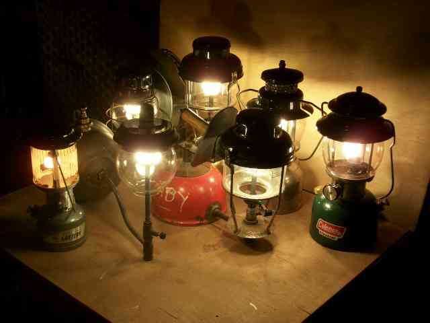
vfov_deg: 29.7
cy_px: 162
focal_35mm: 49
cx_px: 215
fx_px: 609
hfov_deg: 38.9
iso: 80
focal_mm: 8.8
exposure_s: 1/66.3
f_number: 3.6
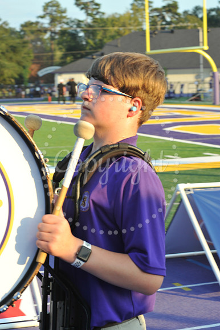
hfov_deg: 17.0
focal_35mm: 80
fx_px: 734
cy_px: 165
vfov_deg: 25.4
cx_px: 110
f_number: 10
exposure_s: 1/125
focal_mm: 80
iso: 400
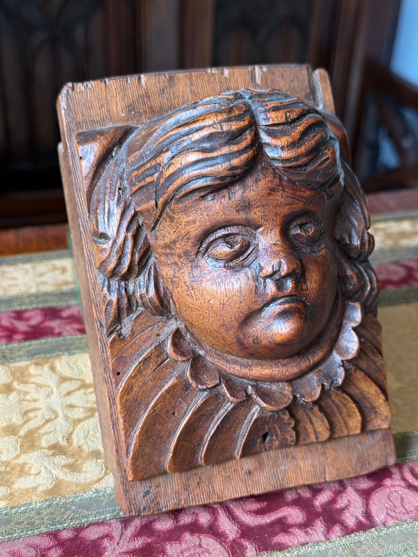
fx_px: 773
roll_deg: -3.1
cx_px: 209
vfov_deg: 39.7
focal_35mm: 48
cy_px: 278
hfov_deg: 30.3
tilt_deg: -29.6
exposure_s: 1/79
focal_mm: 6.76
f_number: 1.78
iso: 100
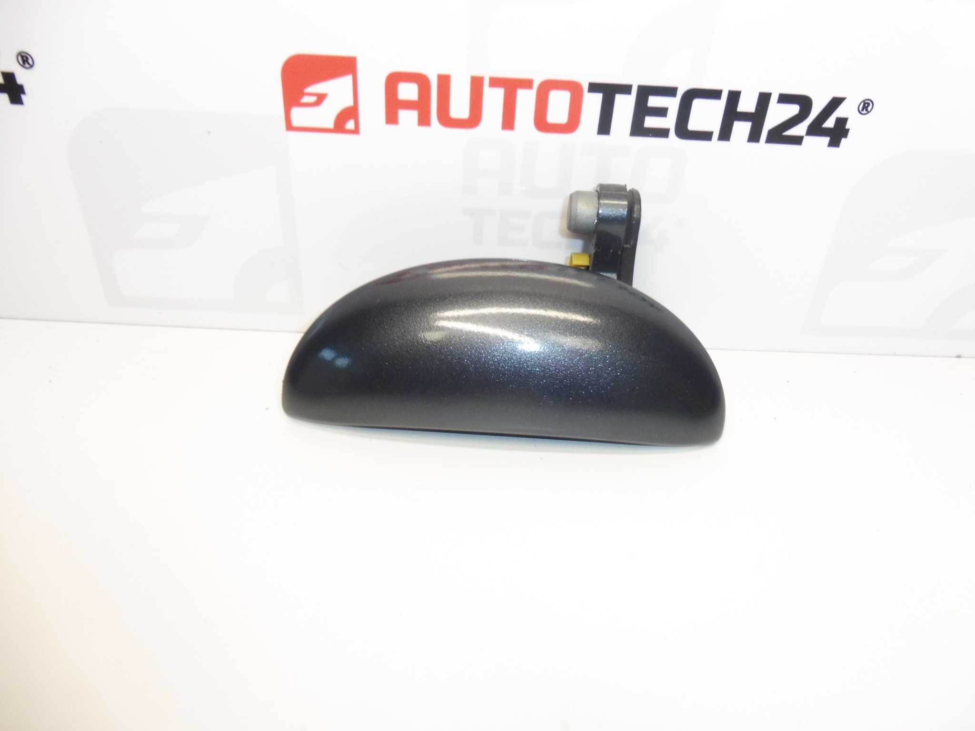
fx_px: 676
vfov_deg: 56.8
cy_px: 366
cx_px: 488
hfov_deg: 71.6
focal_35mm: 24
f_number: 3.5
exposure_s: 1/60
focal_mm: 4.3
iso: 200
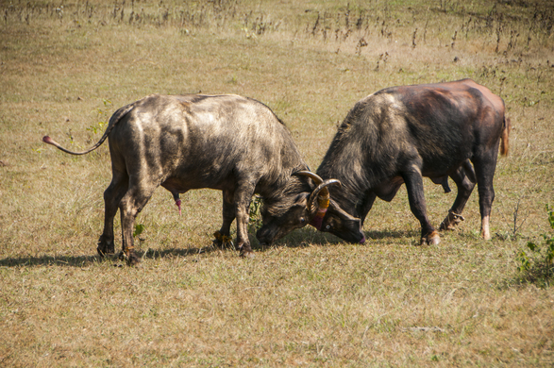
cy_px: 184
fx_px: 3113
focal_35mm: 202
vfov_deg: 6.8
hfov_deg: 10.2
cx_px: 277
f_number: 5.6
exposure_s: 1/640
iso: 200
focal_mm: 135
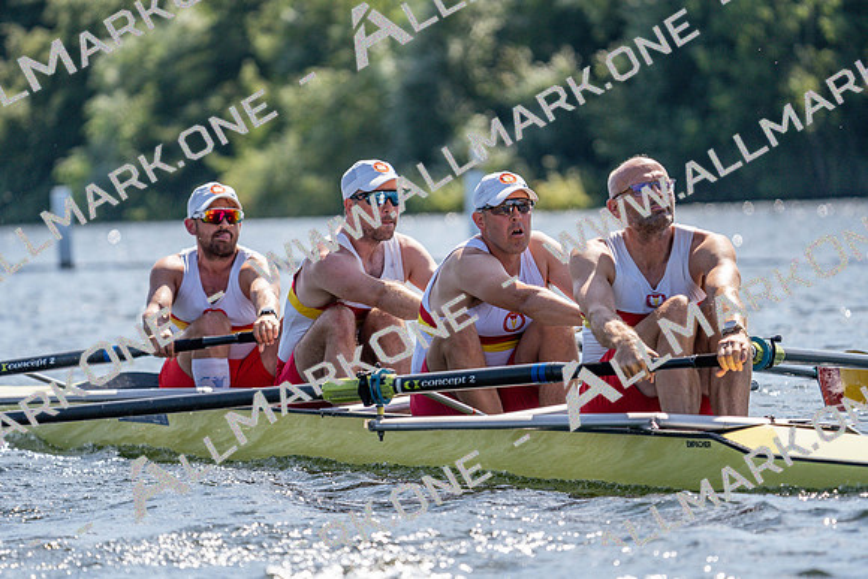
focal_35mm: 309
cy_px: 290
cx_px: 434
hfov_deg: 6.7
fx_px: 7452
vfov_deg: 4.5
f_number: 6.3
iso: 320
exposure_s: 1/2000
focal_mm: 309
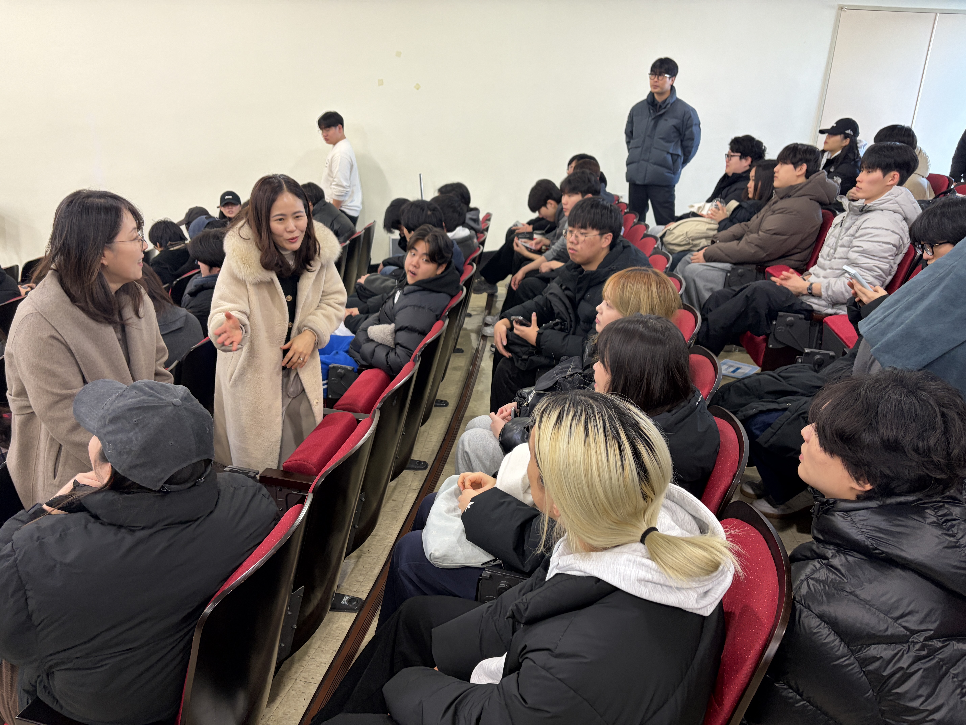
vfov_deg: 53.1
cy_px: 362
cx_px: 483
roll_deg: -2.2
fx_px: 726
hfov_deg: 67.3
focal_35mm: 26
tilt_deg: -20.1
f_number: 1.6
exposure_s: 1/60
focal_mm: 5.96
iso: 160
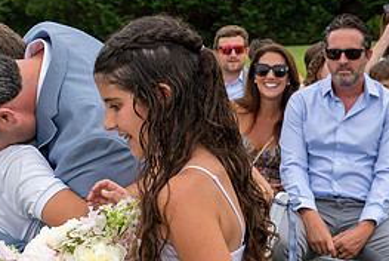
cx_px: 66
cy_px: 176
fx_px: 1114
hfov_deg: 19.6
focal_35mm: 103
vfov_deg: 13.3
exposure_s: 1/250
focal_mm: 39
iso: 125
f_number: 7.1
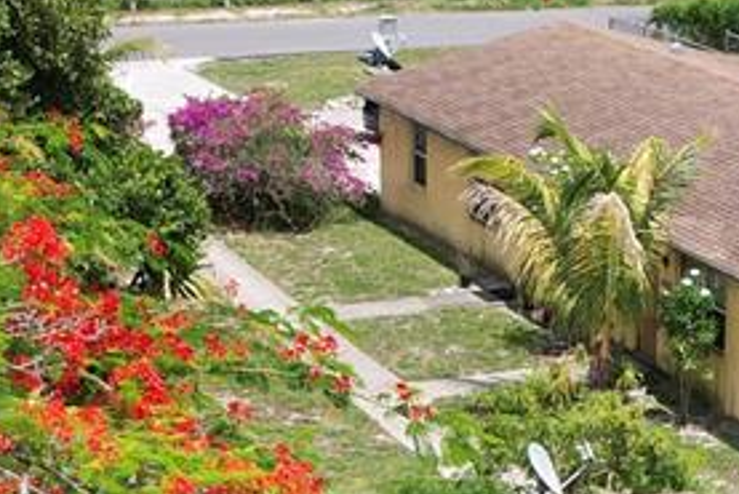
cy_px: 705
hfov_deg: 16.1
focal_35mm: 127
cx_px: 483
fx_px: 2608
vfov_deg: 10.5
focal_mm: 8.38
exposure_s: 1/2000
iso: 120
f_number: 2.8
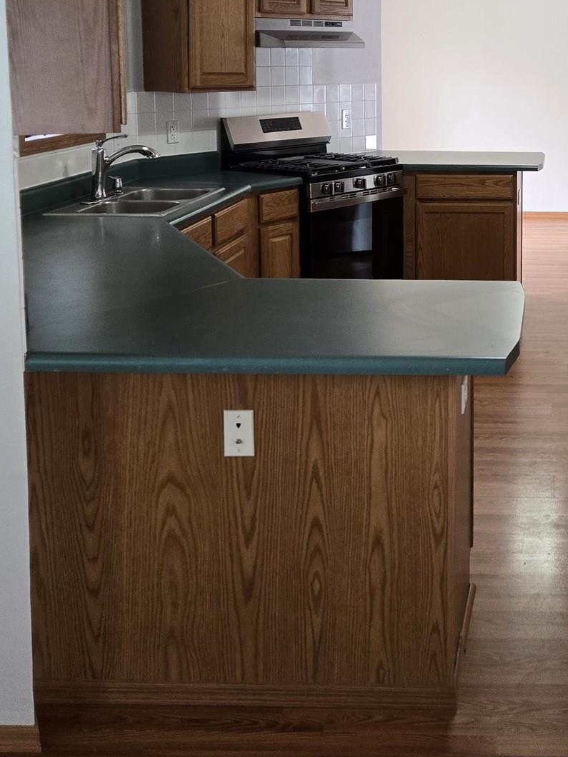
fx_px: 1094
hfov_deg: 27.8
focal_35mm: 50
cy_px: 164
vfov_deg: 37.0
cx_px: 538
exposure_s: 1/120
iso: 320
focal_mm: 5.4
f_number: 1.8
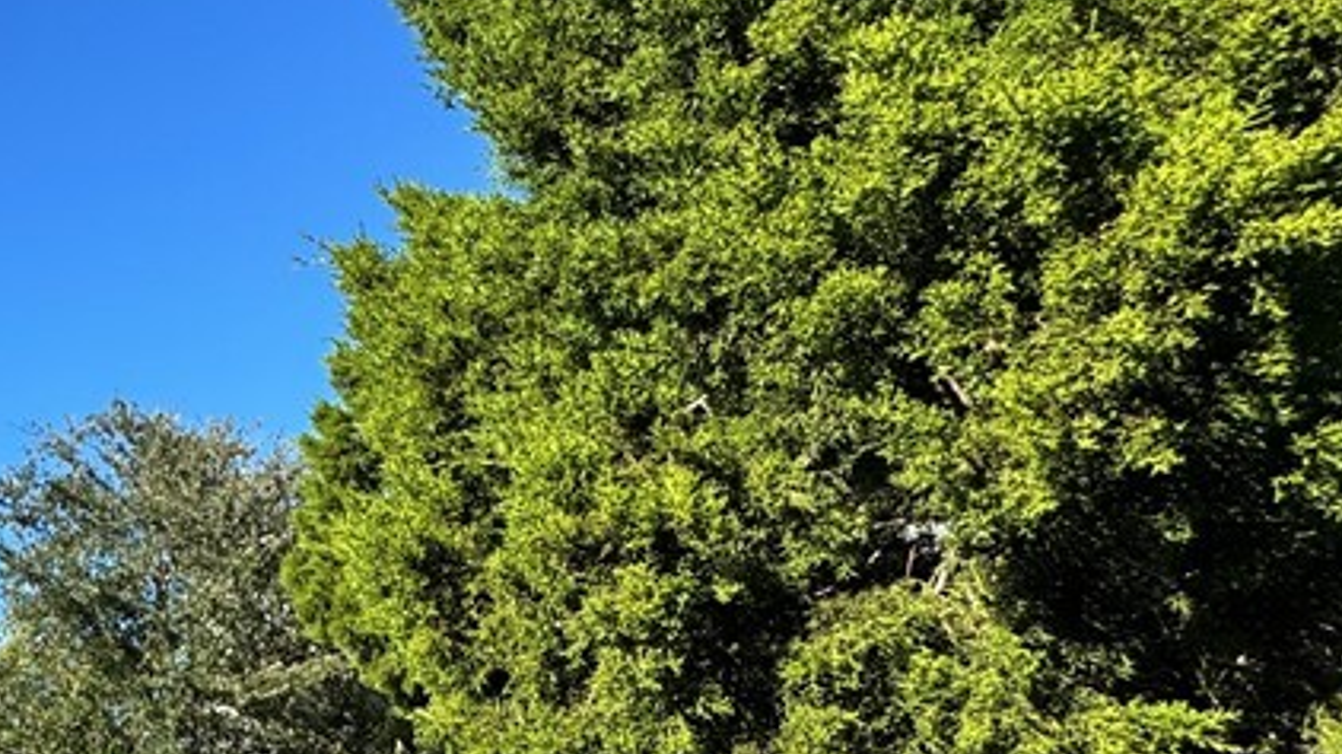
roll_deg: -2.7
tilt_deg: +11.4
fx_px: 1316
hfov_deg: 41.7
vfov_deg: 31.4
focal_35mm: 37
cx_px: -165
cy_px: 566
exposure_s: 1/1160
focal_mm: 2.22
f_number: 2.2
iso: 40
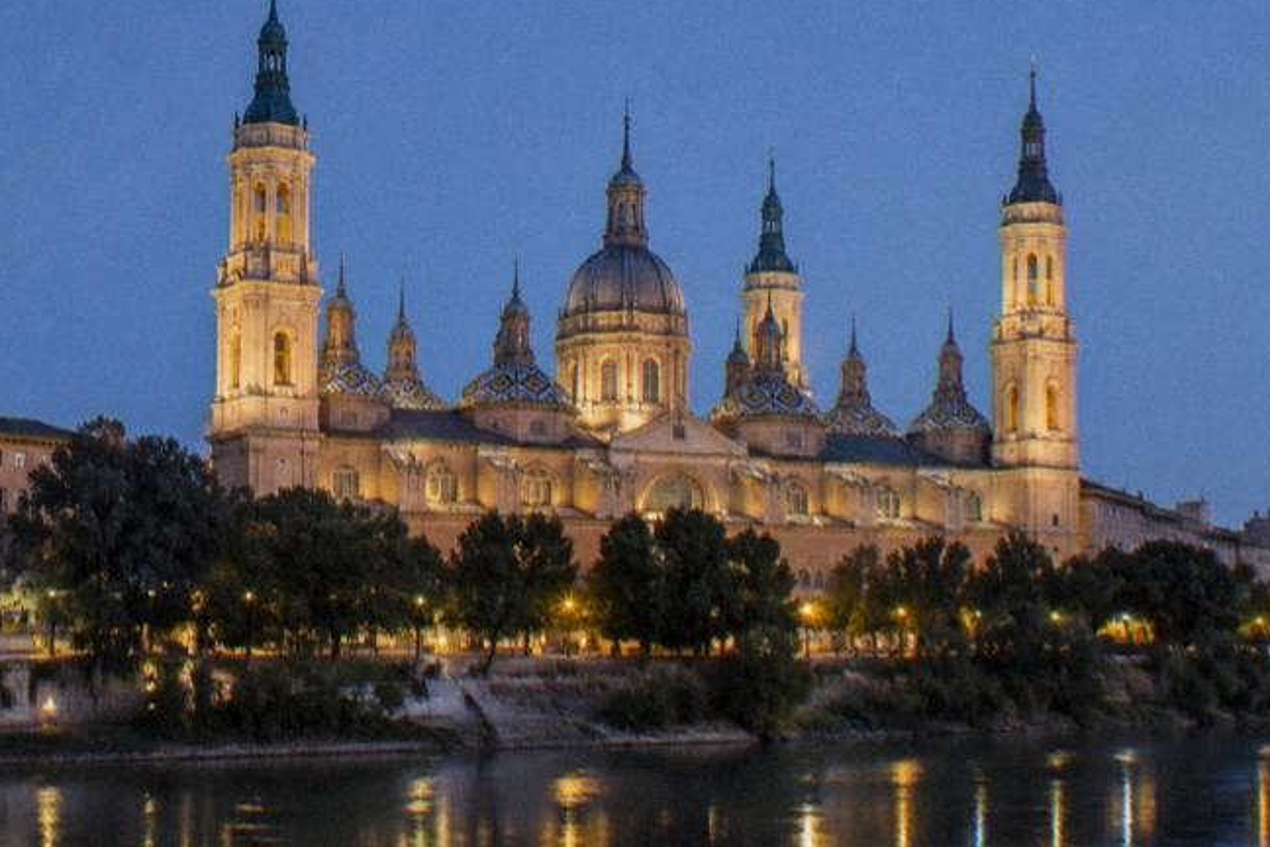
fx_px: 1905
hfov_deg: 36.8
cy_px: 482
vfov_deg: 25.0
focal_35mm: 54
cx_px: 723
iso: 2000
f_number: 9
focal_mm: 35
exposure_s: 1/50
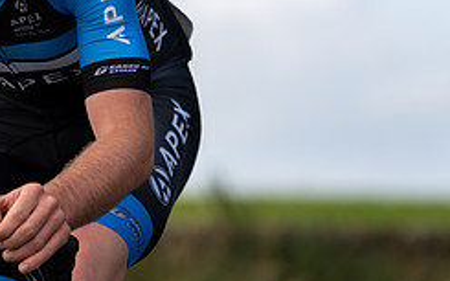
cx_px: -15
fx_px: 5186
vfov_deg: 3.1
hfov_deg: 5.0
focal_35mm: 423
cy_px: -16
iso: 100
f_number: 3.5
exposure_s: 1/800
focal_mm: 175
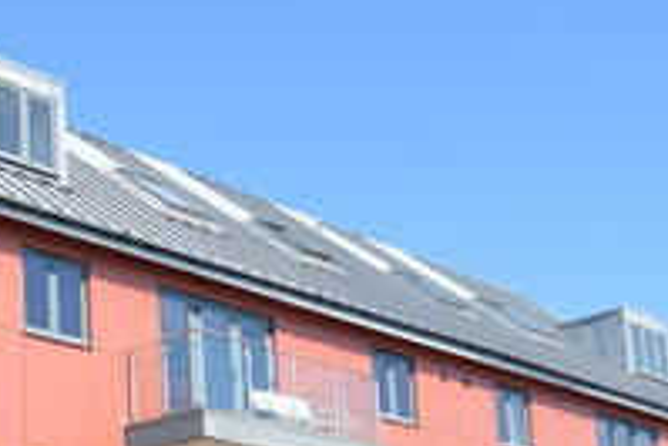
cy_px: 505
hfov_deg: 25.8
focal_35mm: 77
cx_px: 134
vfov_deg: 17.1
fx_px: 1430
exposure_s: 1/200
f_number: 7.1
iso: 100
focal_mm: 10
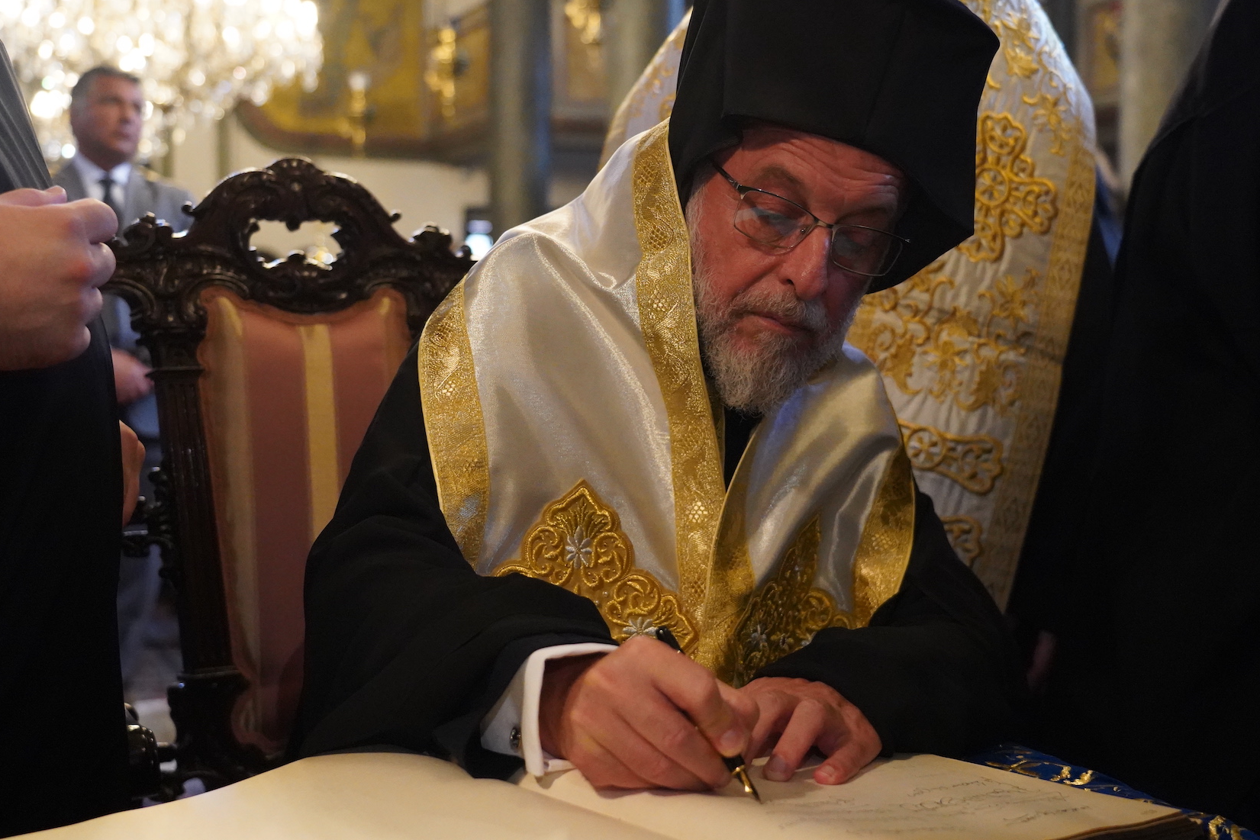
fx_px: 1750
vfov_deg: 27.0
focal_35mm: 50
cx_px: 685
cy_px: 380
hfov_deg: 39.6
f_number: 4
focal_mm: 43
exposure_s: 1/160
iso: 10000
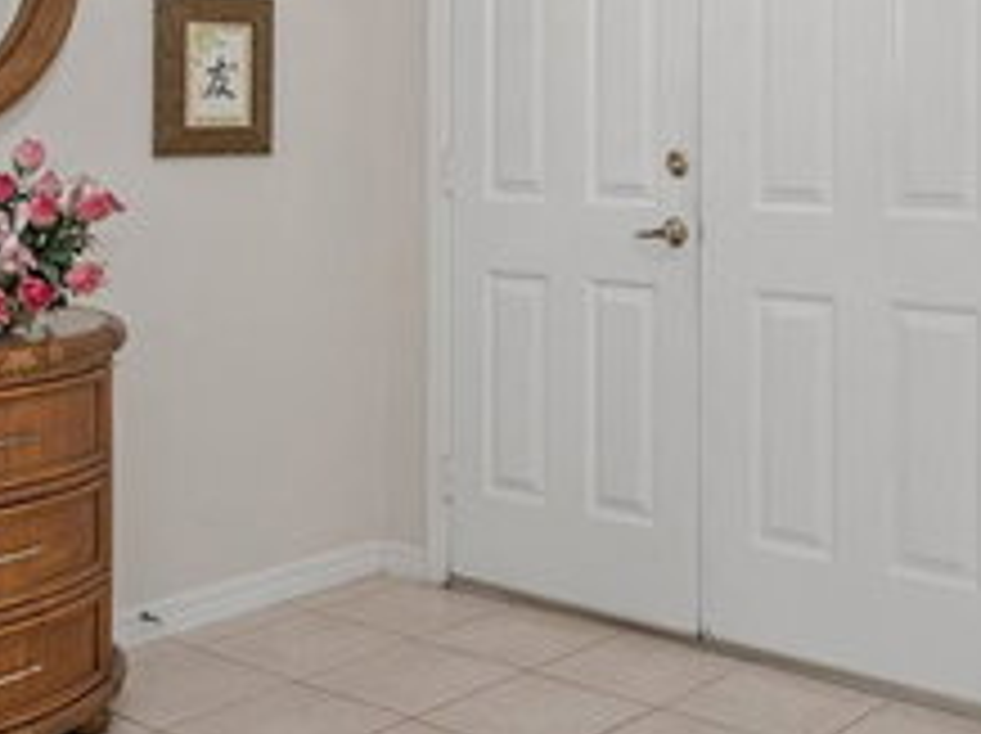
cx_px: 616
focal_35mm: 53
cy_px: 167
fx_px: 1500
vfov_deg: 27.0
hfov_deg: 36.0
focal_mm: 25
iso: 320
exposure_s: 1/2.5
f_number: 8
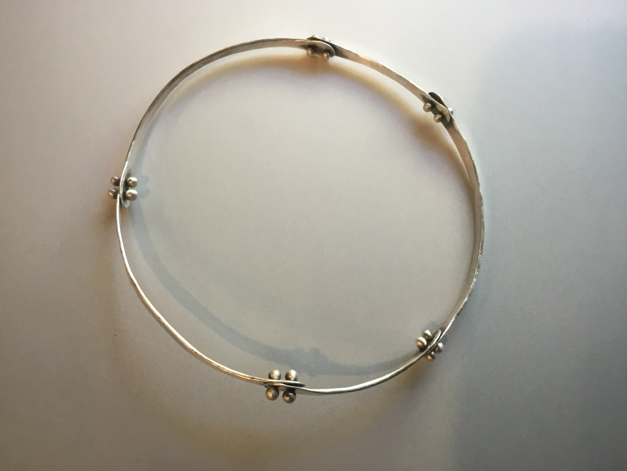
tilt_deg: -73.7
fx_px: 562
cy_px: 236
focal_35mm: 31
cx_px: 314
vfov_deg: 45.4
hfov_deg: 58.4
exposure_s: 1/30
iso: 64
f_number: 2.4
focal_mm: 3.3
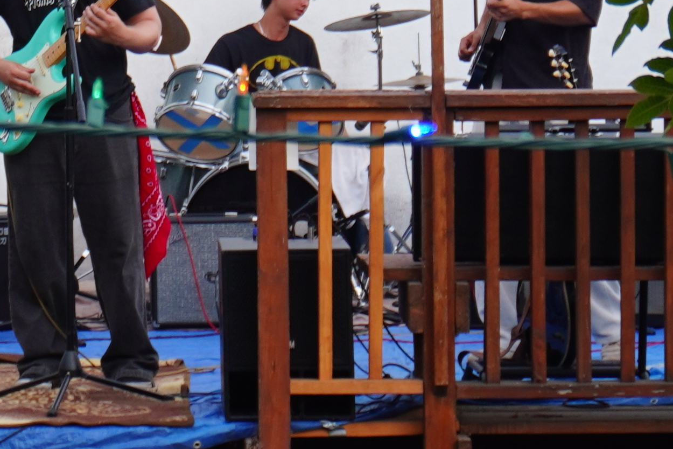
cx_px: -215
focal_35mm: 216
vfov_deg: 6.3
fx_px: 4037
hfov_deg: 9.4
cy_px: -240
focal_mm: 30
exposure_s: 1/125
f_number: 5.6
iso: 100
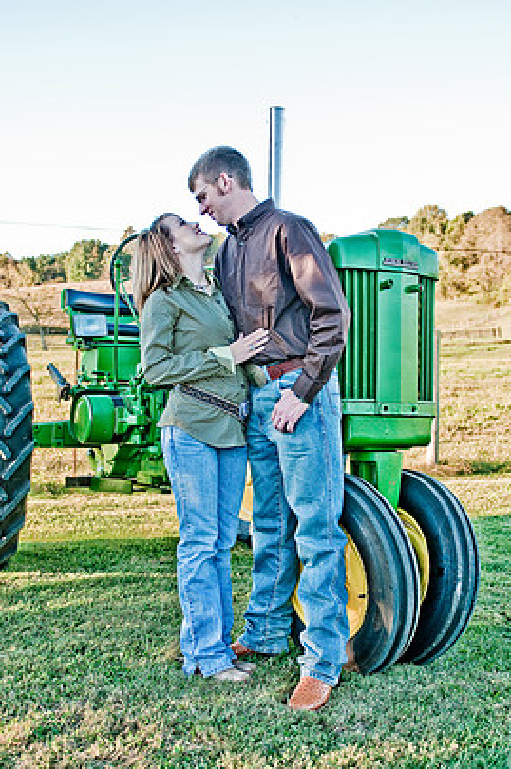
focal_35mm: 40
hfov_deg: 33.3
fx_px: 854
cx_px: 237
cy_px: 385
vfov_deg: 48.5
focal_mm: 24
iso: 160
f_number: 2.8
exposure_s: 1/250
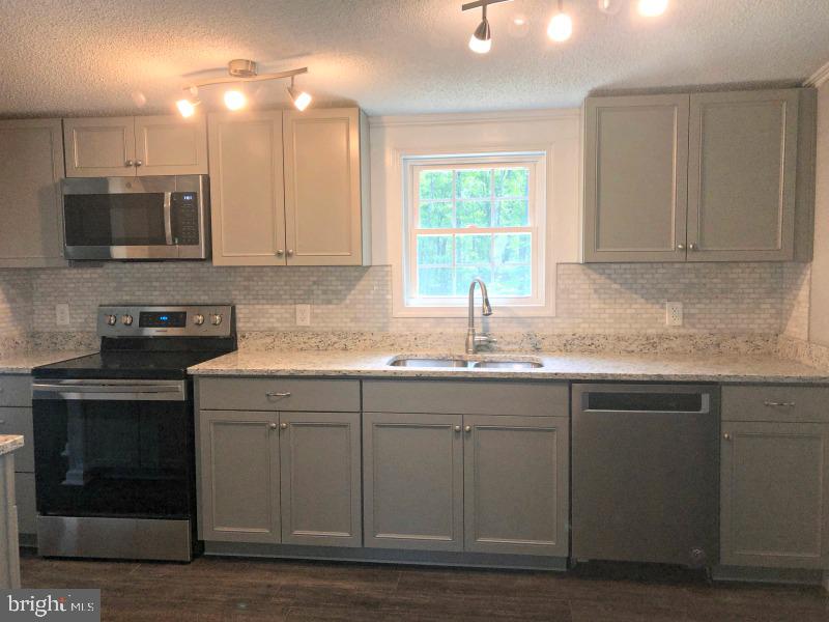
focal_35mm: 28
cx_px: 414
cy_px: 311
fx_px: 671
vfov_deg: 49.7
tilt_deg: -5.6
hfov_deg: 63.4
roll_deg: +2.5
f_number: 1.8
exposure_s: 1/40
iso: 25
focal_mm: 3.99
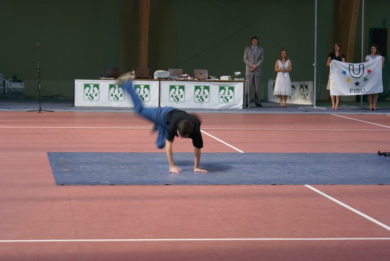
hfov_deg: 19.4
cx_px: 195
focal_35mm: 105
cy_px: 130
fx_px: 1138
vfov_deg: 13.1
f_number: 5.6
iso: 200
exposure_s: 1/30
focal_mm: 70
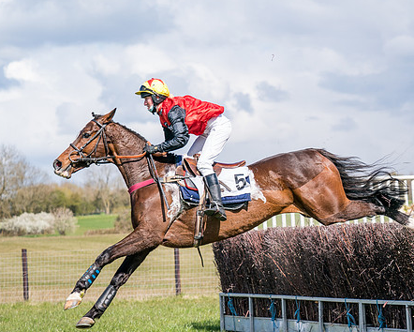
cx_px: 284
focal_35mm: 133
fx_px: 1630
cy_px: 193
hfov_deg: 14.4
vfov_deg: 11.6
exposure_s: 1/1600
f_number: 4
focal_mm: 86
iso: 200
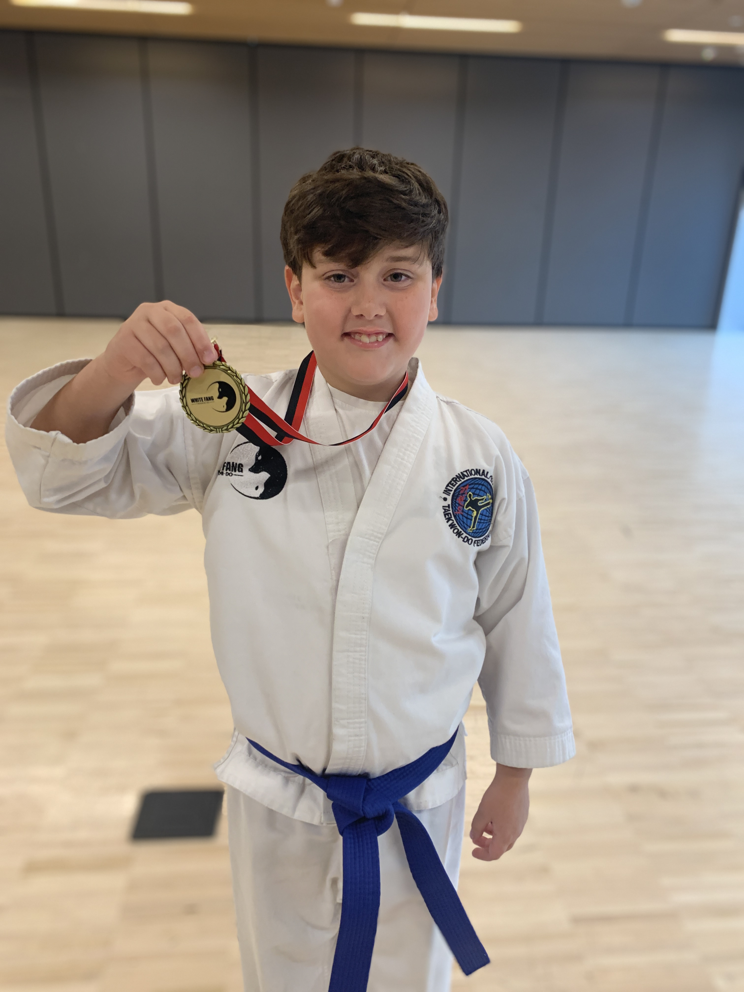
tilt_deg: -18.1
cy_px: 496
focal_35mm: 26
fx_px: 745
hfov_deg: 53.1
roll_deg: -1.6
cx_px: 372
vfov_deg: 67.3
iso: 125
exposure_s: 1/60
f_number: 1.8
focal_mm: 4.25
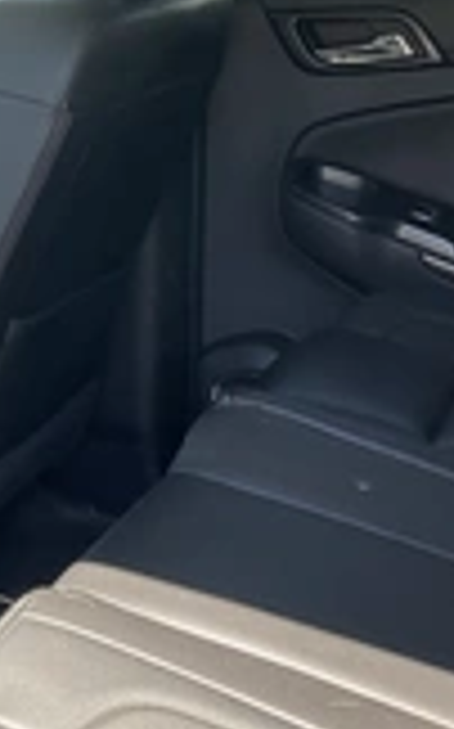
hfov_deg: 16.0
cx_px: -180
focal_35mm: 76
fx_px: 1507
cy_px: 189
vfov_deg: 26.8
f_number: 1.8
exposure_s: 1/122
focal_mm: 3
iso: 25
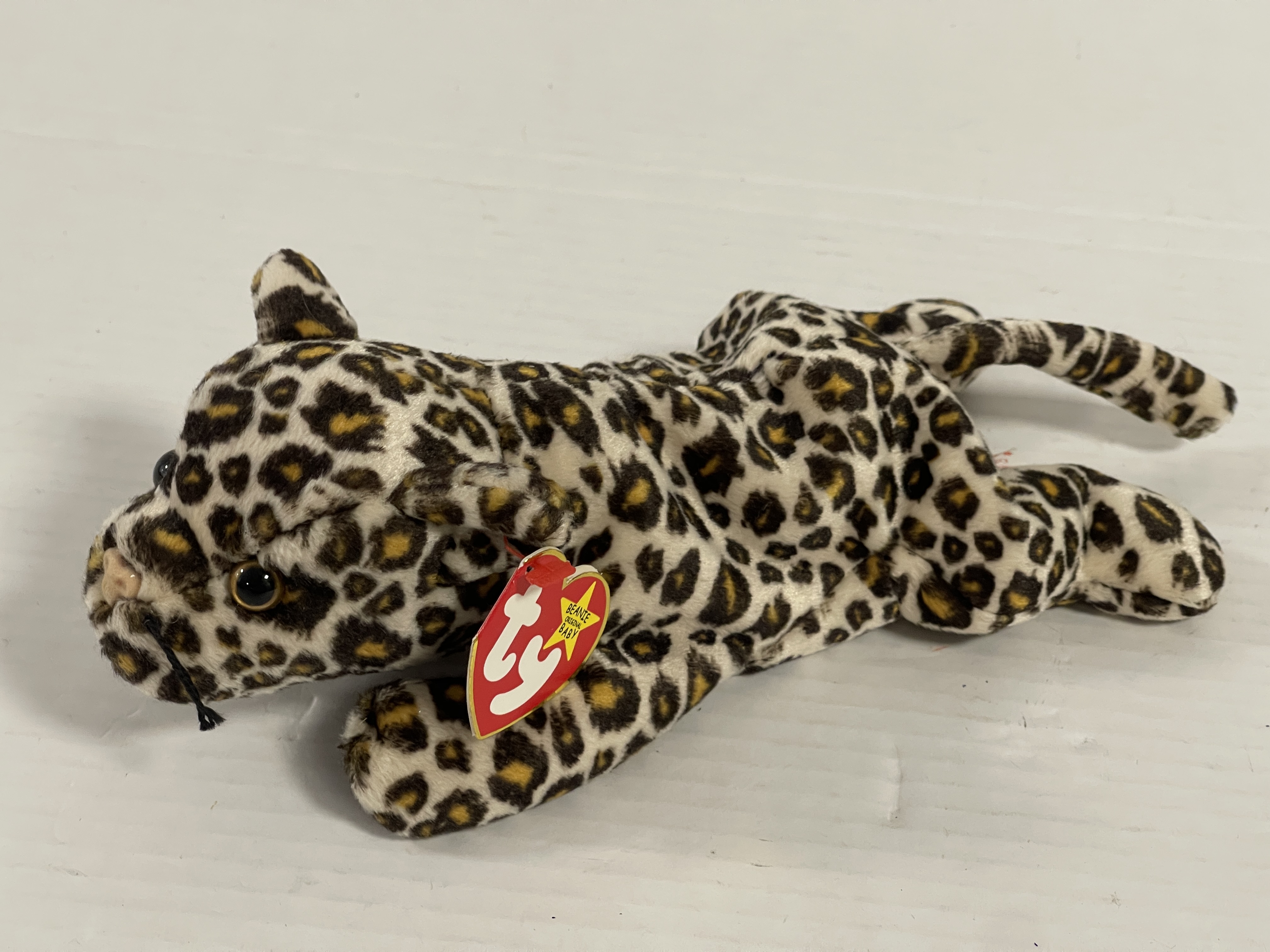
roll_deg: -6.6
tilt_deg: -36.2
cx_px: 635
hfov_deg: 30.3
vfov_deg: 22.9
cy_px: 476
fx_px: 2348
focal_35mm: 64
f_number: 2.2
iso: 200
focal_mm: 7.5
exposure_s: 1/50
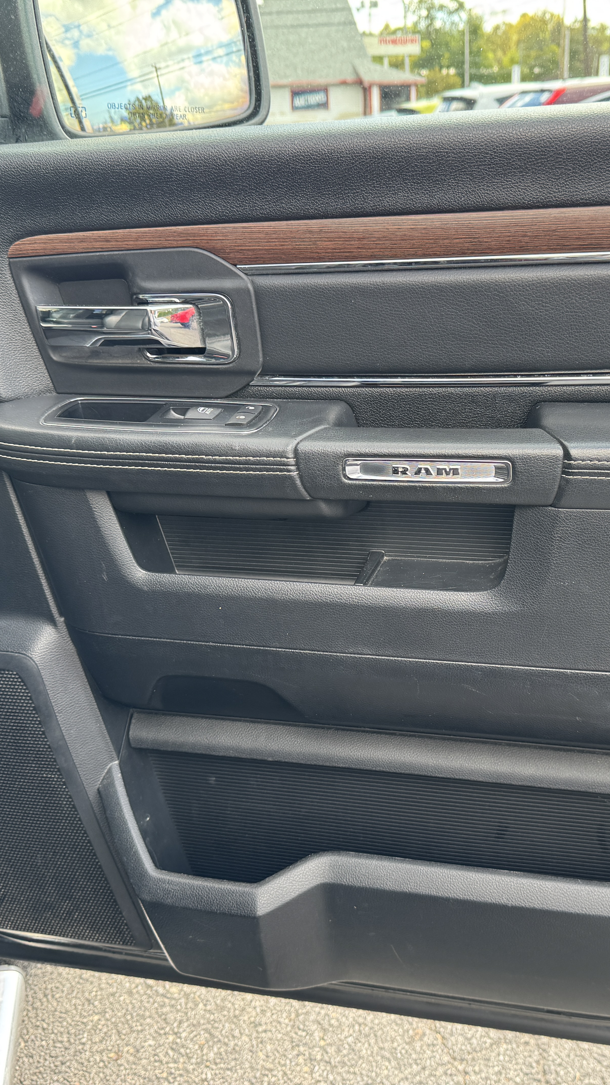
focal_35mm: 35
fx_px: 1006
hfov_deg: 33.5
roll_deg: +0.5
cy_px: 543
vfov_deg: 56.6
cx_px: 395
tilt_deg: -26.5
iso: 64
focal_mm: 6.76
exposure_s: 1/121
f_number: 1.78
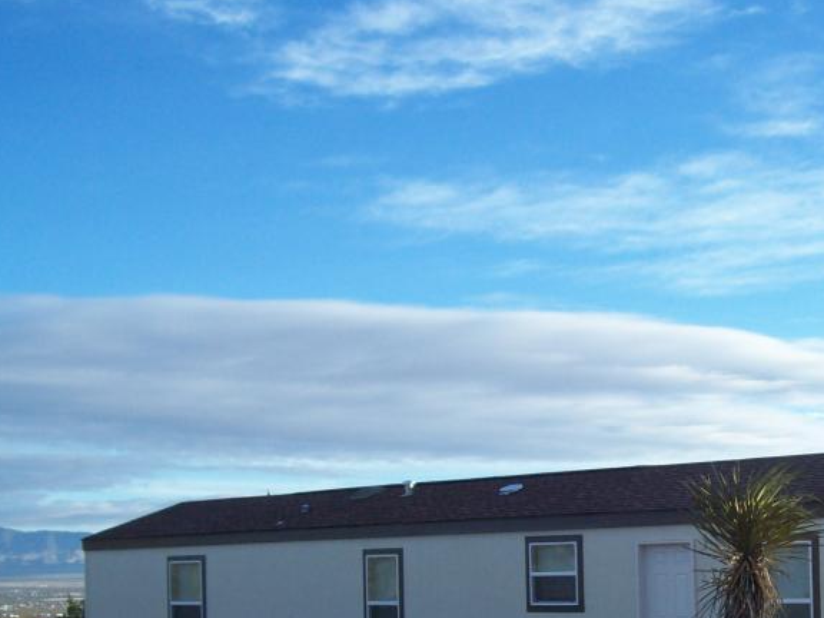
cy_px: 495
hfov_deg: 29.7
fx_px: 1523
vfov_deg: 22.6
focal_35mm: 64
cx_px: 631
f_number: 4.8
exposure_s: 1/326
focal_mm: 6
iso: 80
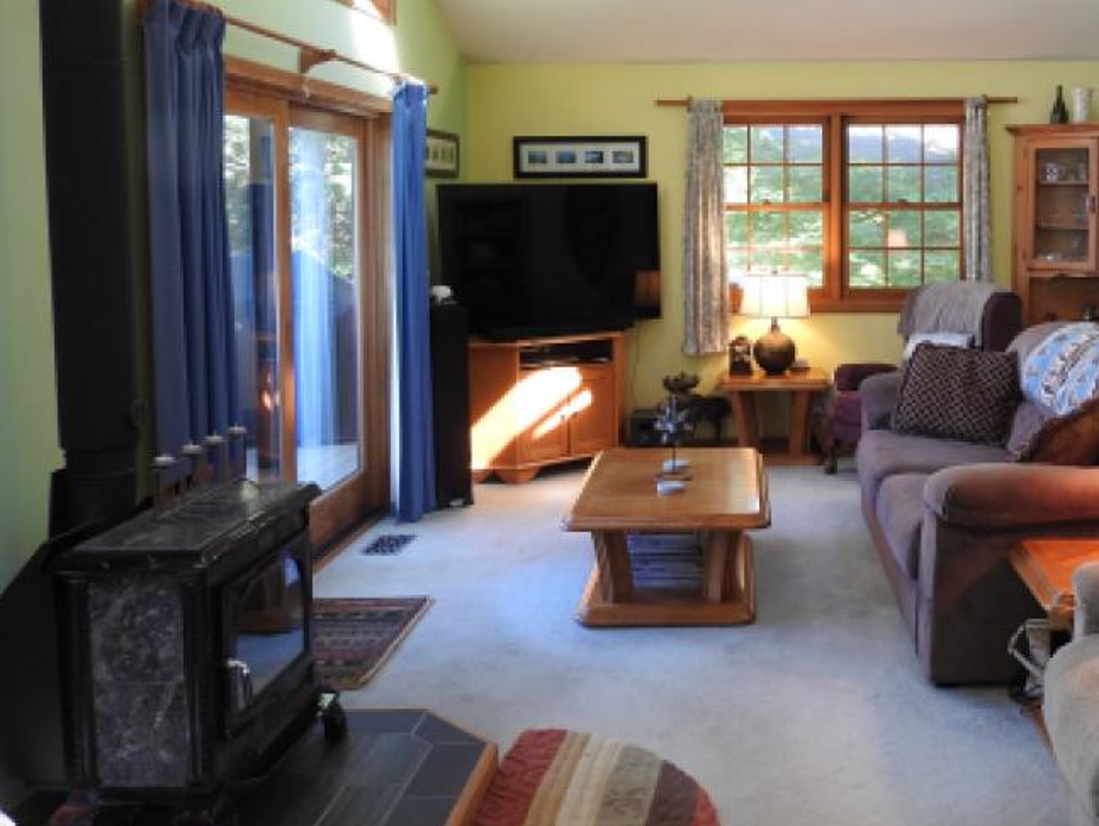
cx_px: 759
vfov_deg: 37.3
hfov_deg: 47.9
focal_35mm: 38
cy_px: 271
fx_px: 1207
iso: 200
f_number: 3.3
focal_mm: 4.3
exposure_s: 1/30
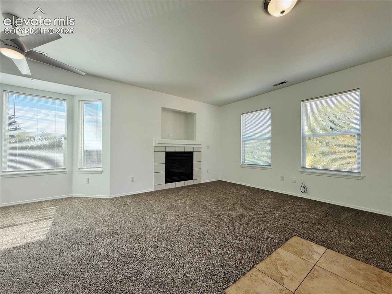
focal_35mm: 14
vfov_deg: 85.7
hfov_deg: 102.1
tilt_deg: +0.9
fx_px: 159
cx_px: 196
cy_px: 147
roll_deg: -0.7
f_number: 2.2
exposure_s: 1/171
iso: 64
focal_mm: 2.22
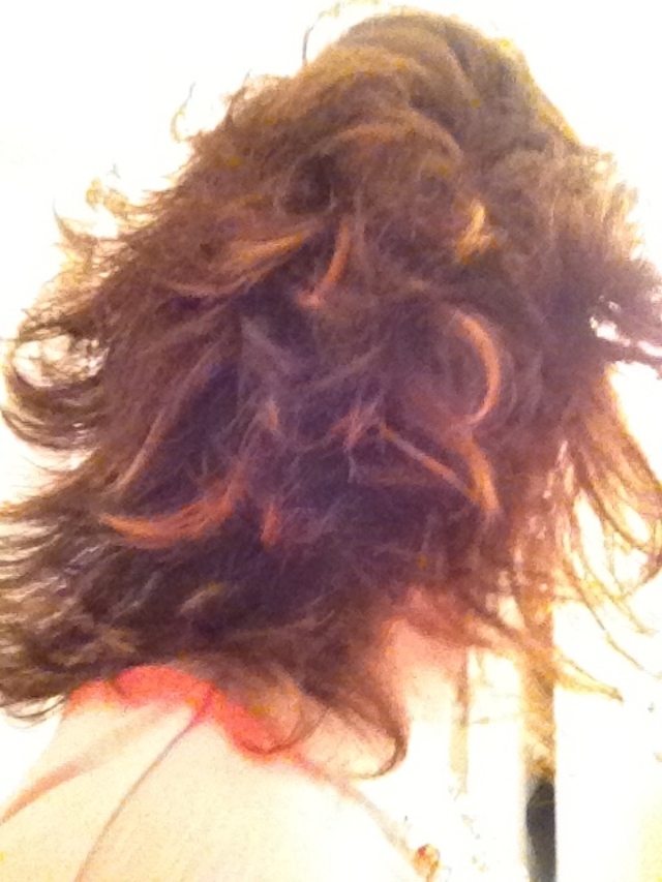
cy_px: 441
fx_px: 892
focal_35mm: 35
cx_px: 331
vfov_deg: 52.6
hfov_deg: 40.7
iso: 1600
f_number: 2.4
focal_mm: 1.85
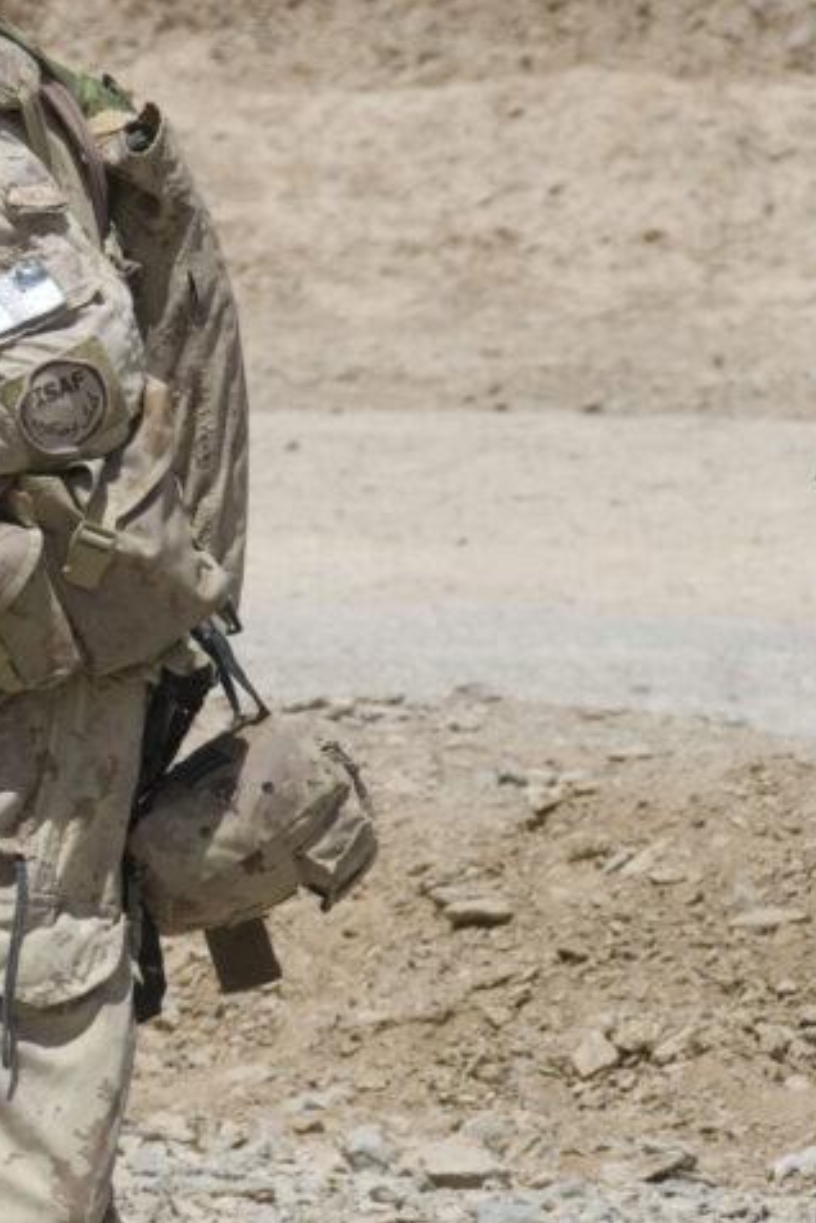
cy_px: 531
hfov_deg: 4.6
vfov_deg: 6.9
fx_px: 10167
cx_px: -375
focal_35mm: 299
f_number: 8
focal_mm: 95
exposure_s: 1/800
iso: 200
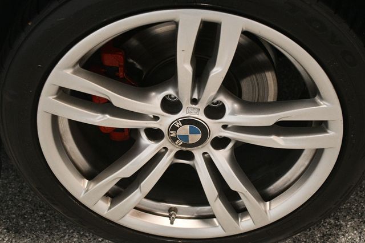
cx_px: 182
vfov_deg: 23.8
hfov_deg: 35.1
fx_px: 578
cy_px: 122
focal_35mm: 57
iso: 3200
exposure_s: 1/125
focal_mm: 38
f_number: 4.2
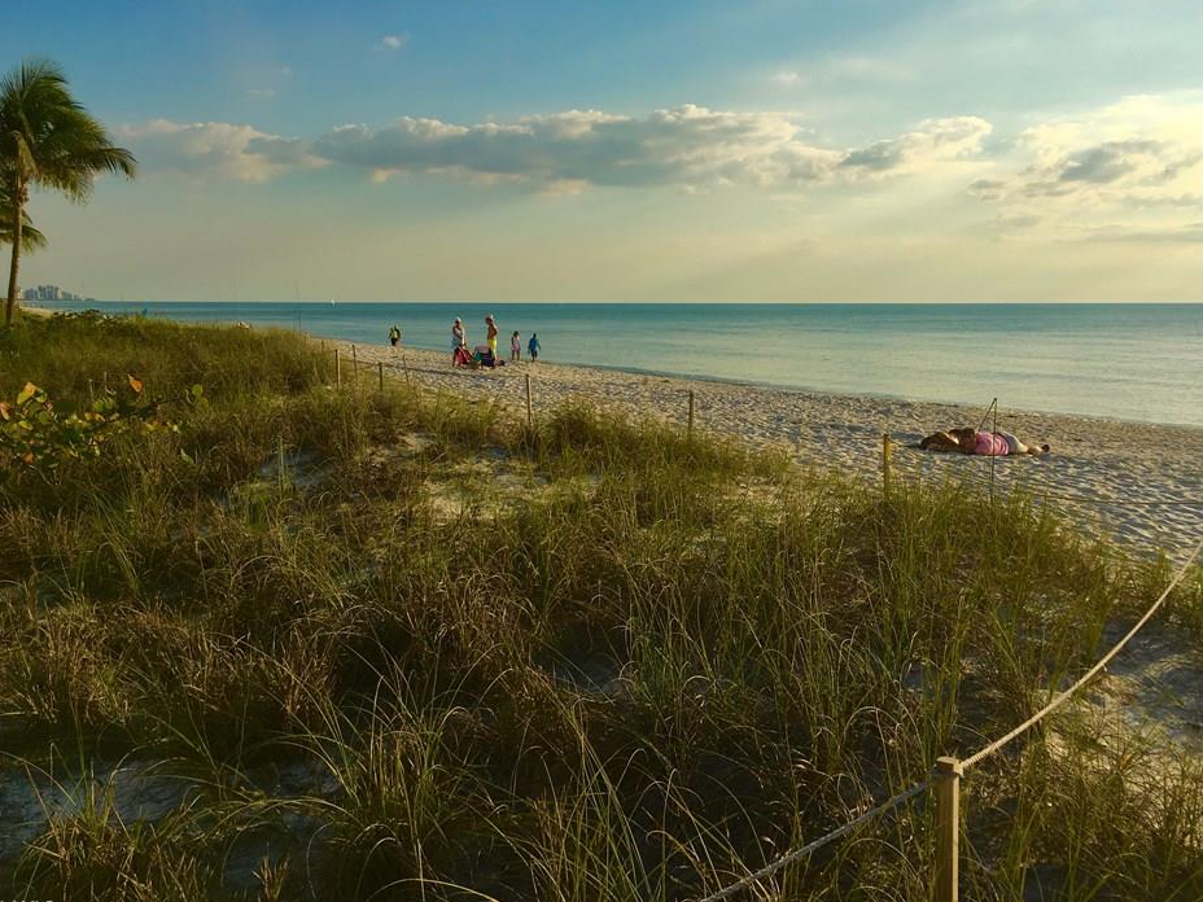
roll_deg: +0.1
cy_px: 422
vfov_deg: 44.1
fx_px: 1112
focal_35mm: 32
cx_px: 624
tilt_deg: -6.7
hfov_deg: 56.8
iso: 25
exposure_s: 1/2404
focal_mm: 4.15
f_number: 2.2
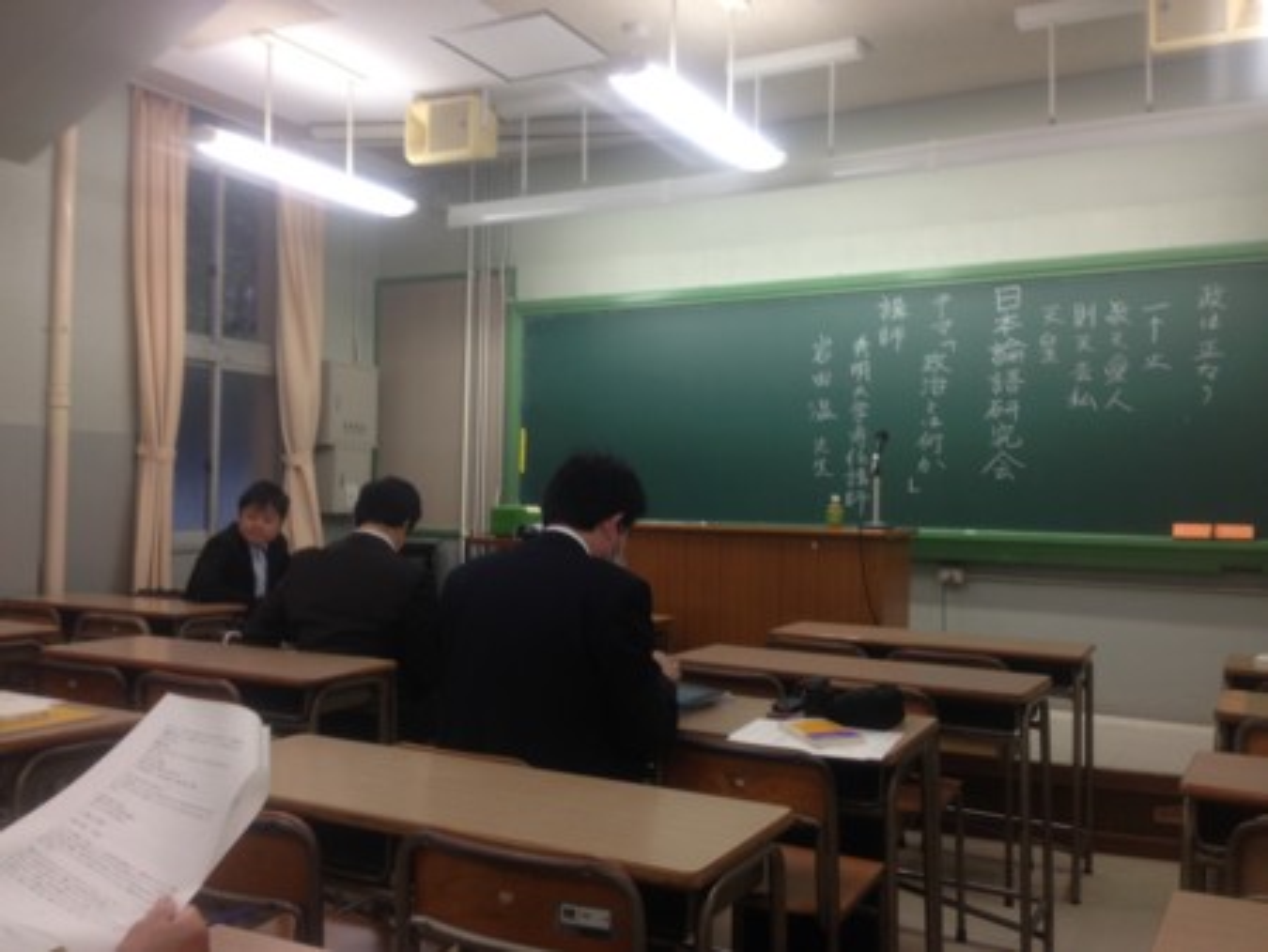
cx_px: 634
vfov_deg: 43.0
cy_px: 476
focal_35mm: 33
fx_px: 1209
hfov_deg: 55.3
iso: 50
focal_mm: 4.13
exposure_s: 1/24
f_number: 2.4
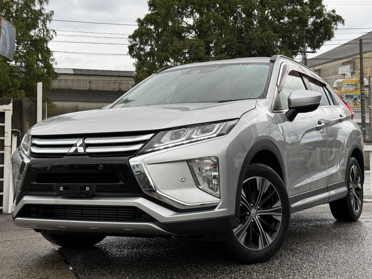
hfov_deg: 34.3
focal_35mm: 56
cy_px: 118
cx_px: 187
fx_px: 602
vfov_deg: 26.1
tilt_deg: +4.0
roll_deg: +0.5
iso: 64
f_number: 1.78
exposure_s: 1/534
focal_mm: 6.76
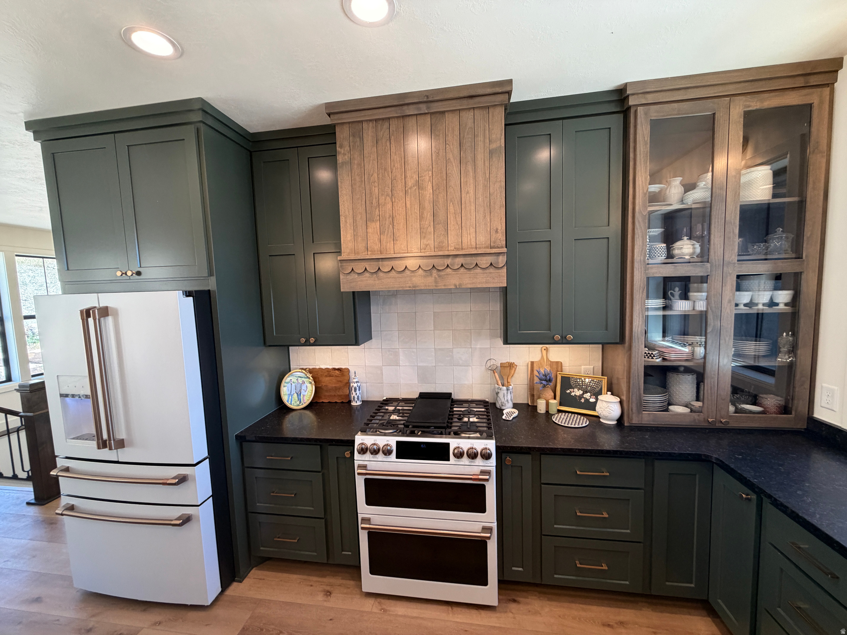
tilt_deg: -6.2
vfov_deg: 85.7
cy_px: 318
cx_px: 424
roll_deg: +1.3
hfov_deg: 102.1
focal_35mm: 14
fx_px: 343
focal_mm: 2.22
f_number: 2.2
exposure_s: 1/120
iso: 200
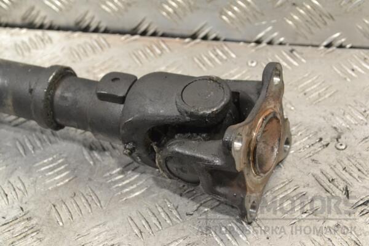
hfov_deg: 33.4
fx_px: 615
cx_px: 184
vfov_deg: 22.6
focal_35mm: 60
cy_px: 123
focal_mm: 40
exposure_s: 1/200
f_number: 7.1
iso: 3200
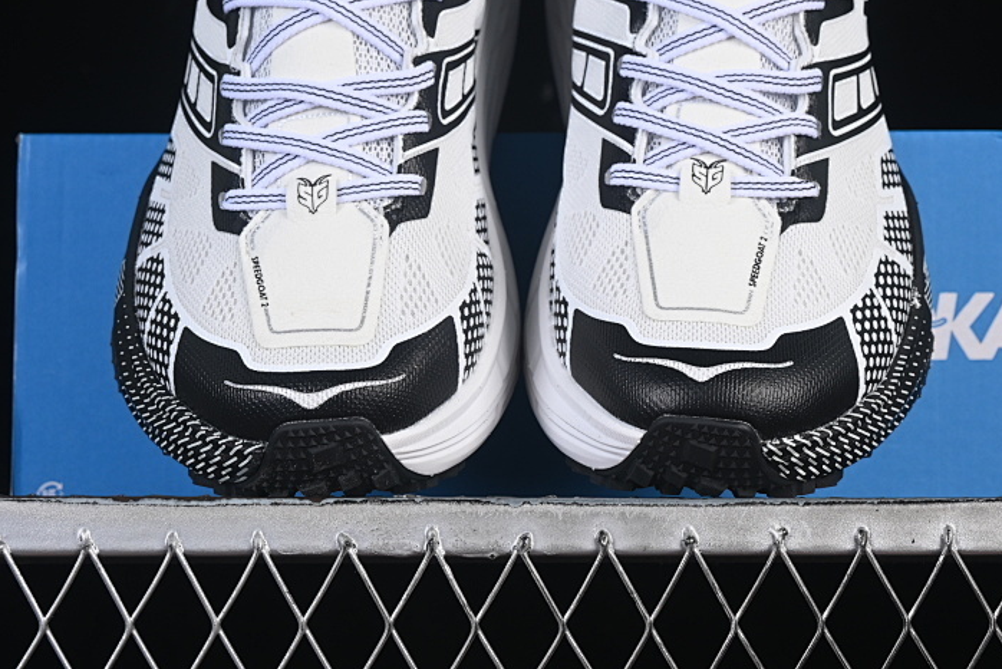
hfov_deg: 17.6
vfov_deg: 11.8
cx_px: 554
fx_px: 3230
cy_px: 177
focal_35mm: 116
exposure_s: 1/80
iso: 160
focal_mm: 50
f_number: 8
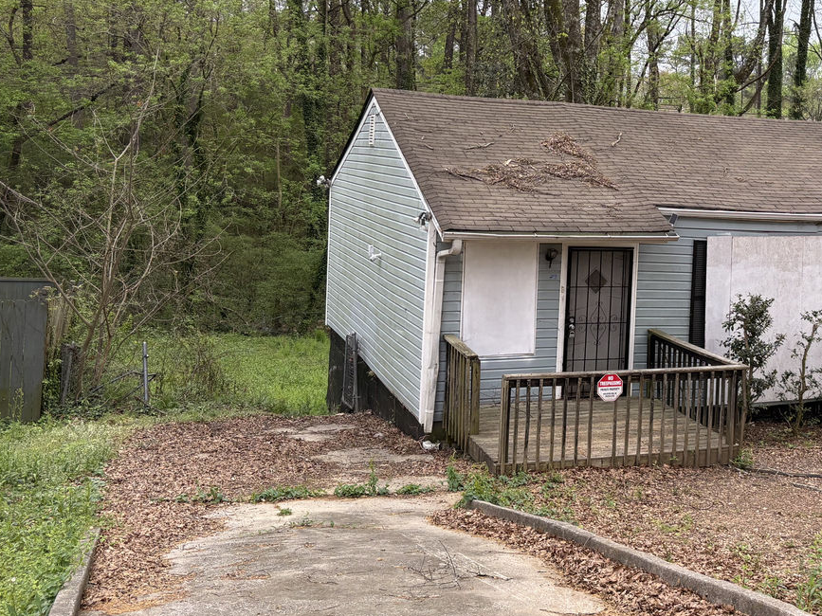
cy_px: 183
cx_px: 613
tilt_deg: -1.7
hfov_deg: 40.9
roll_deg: -2.6
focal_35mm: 45
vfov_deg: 31.8
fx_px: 1068
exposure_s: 1/441
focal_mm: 5.96
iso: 50
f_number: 1.6
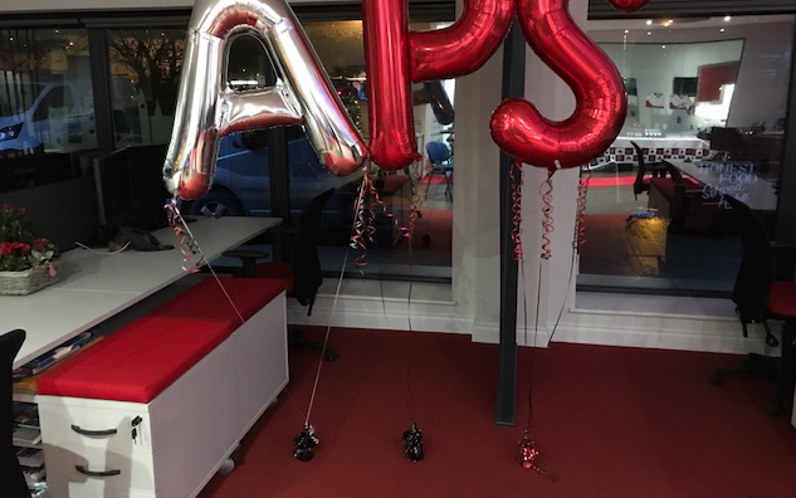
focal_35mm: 30
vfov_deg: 41.7
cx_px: 399
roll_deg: -0.1
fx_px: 651
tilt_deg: -9.7
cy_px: 206
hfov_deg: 62.9
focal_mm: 3.99
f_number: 1.8
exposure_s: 1/4
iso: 125
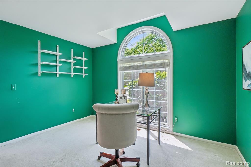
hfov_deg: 95.0
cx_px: 126
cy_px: 84
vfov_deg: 72.0
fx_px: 115
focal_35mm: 16
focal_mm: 11
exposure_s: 1/30
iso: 320
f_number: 8
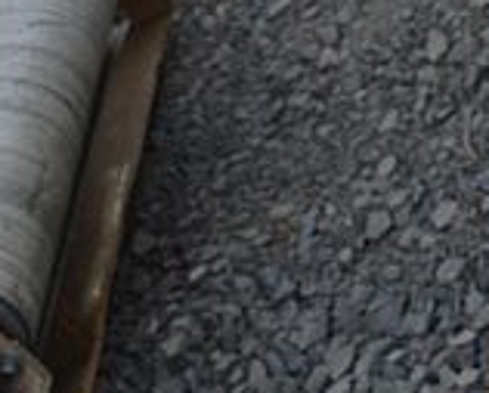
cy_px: -466
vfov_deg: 7.0
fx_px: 3088
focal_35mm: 213
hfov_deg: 8.5
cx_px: 1021
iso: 100
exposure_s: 1/160
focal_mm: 24
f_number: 6.3
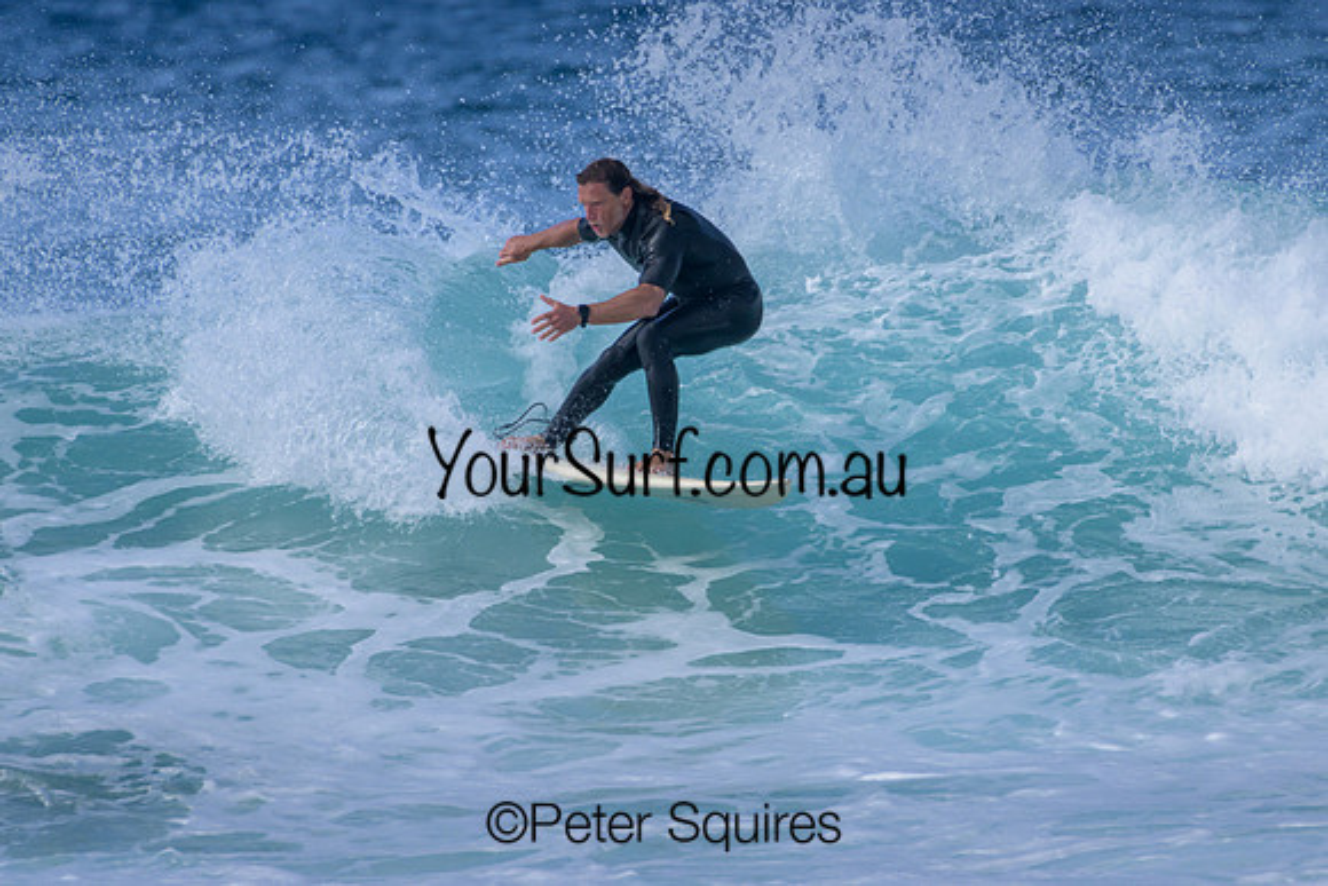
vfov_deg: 1.4
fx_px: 36896
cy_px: 443
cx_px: 664
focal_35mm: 1000
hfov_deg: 2.1
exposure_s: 1/2000
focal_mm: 1000
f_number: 11
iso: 1000
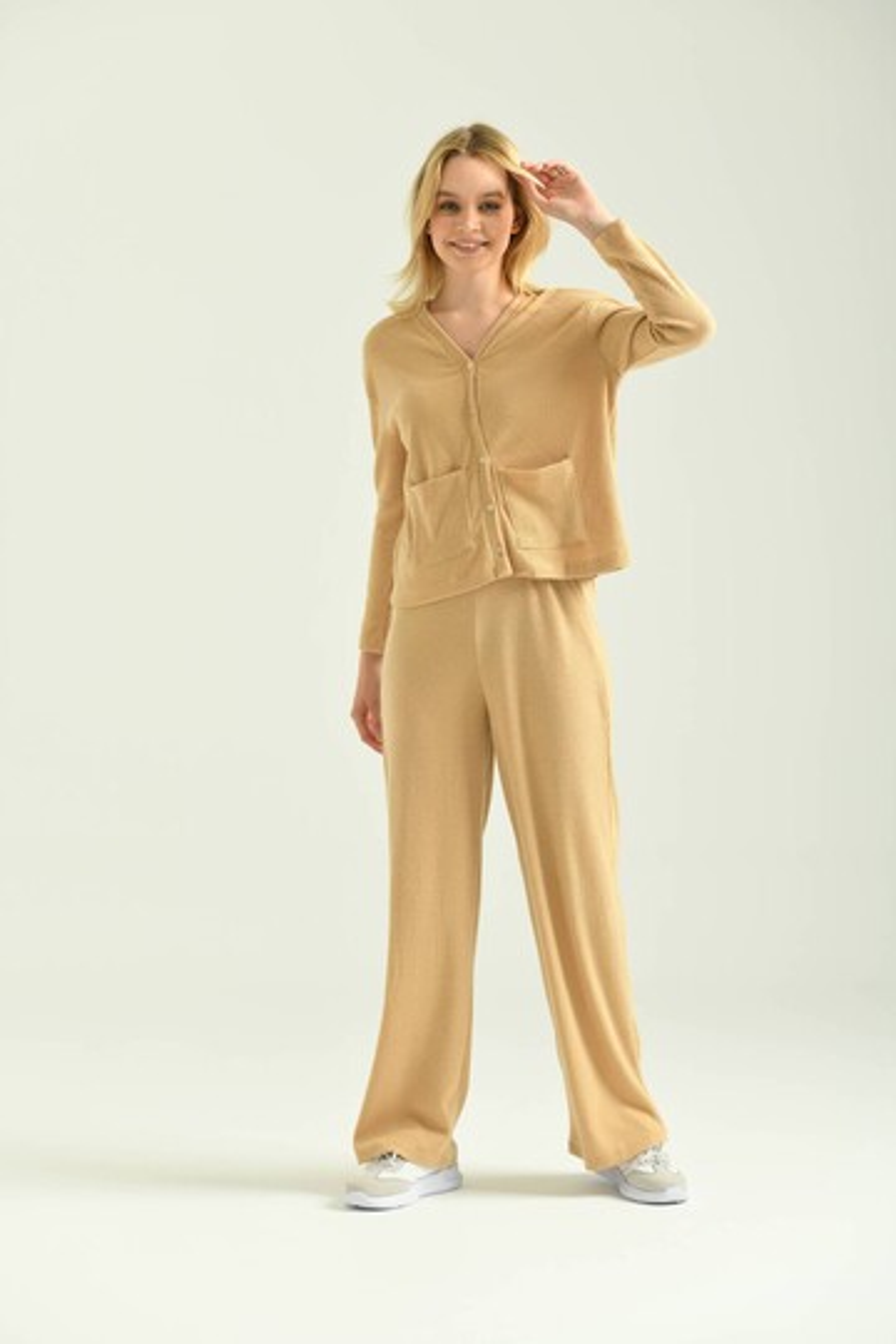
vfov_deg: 22.6
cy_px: 672
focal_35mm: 90
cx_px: 448
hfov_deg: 15.2
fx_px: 3360
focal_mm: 90
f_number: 5.6
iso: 125
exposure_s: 1/160
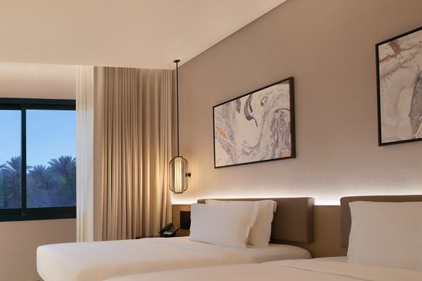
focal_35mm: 30
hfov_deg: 54.9
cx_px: 53
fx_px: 352
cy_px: 183
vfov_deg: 43.1
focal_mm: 16
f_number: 9
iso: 80
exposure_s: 2.5
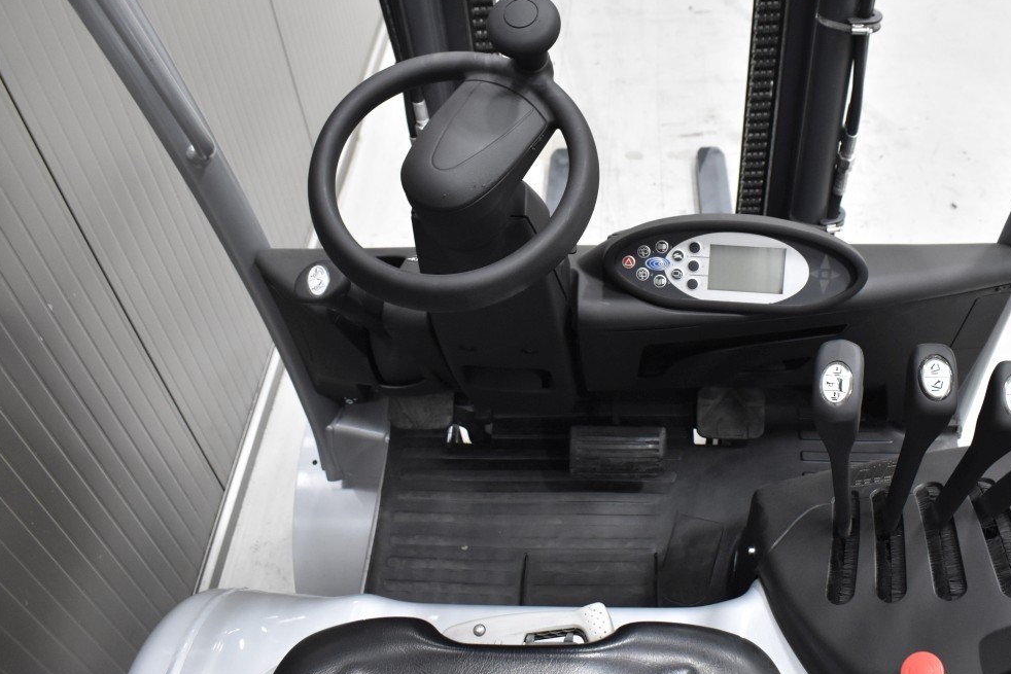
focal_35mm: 33
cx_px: 581
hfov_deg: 57.0
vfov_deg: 39.9
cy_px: 282
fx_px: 927
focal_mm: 18
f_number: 4.5
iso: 1600
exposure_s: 1/30
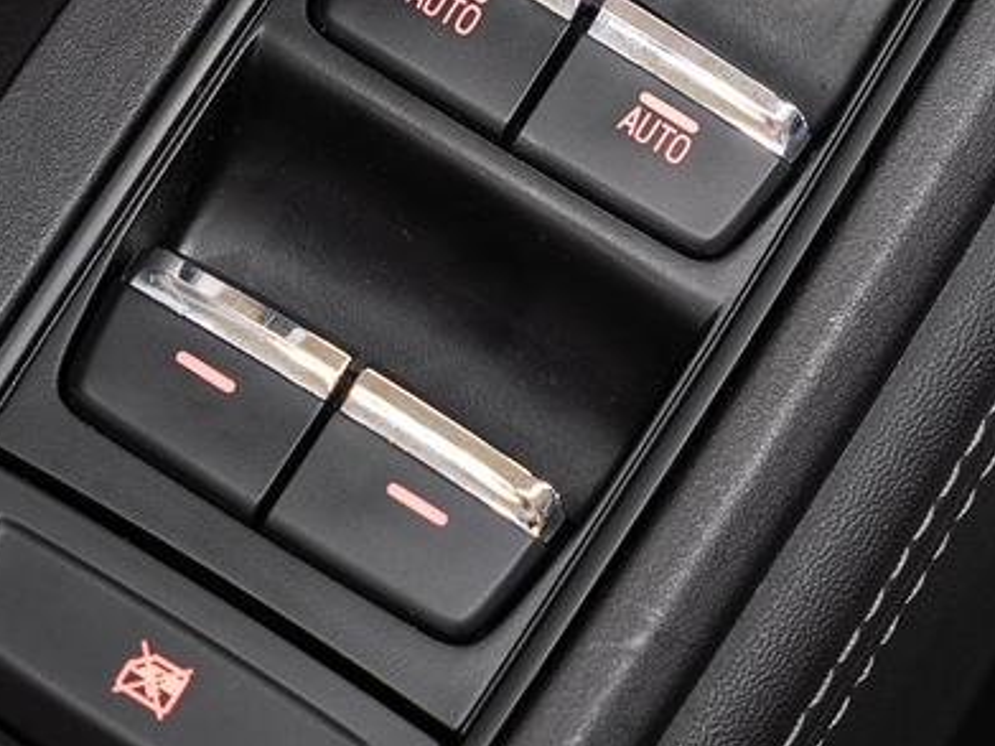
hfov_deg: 8.9
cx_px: 686
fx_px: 6408
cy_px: 142
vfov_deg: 6.7
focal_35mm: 223
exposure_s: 1/2
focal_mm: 57.5
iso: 100
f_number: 5.6
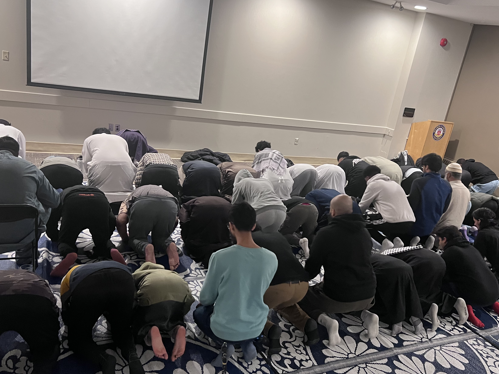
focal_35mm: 32
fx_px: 461
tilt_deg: -19.0
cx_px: 268
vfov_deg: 44.1
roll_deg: -10.6
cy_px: 199
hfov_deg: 56.8
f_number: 1.5
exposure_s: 1/60
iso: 250
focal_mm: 5.7
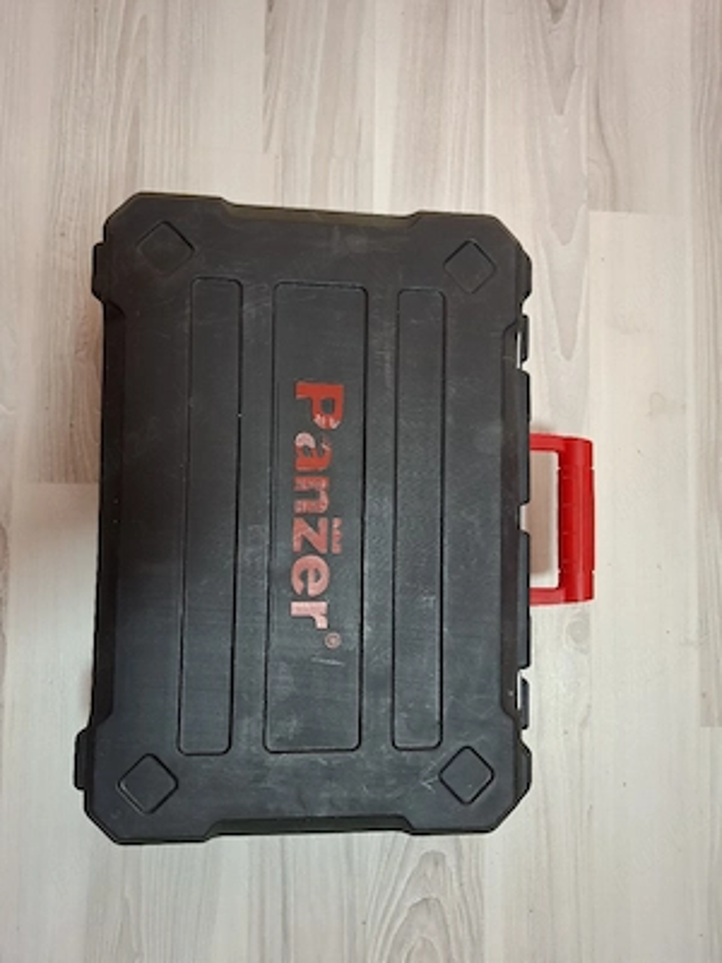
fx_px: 640
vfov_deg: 73.9
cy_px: 482
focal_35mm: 23
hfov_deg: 58.9
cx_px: 361
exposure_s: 1/33
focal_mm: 5.54
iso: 400
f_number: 1.8
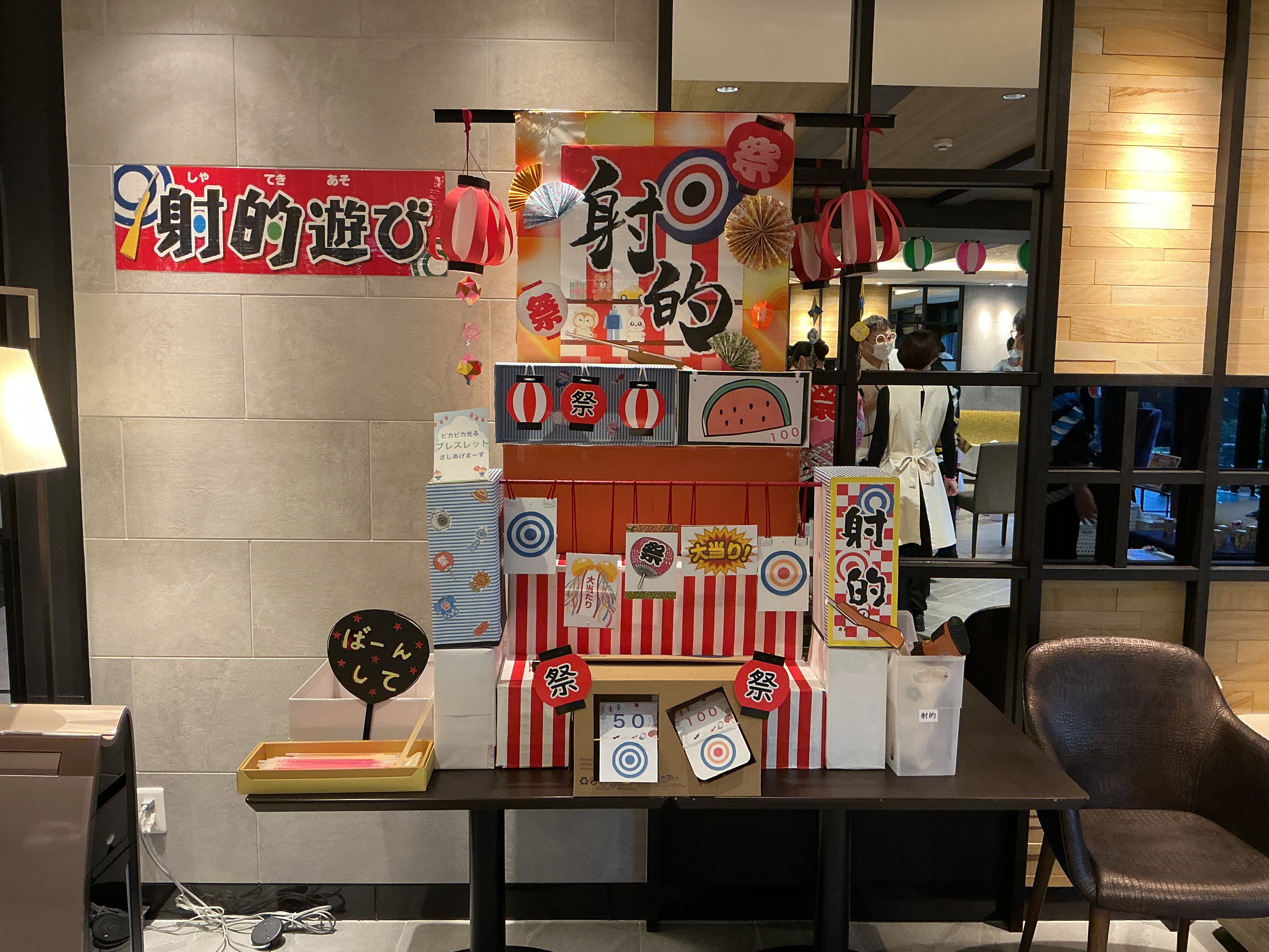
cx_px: 634
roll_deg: -0.1
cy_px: 476
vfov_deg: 48.2
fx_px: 1063
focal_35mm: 29
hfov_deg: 61.7
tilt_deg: -7.7
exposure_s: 1/60
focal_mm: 3
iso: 125
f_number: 1.8
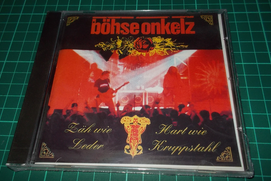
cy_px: 102
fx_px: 233
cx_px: 136
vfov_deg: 42.2
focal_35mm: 31
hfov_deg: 60.3
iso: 200
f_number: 3.3
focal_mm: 4.1
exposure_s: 1/30
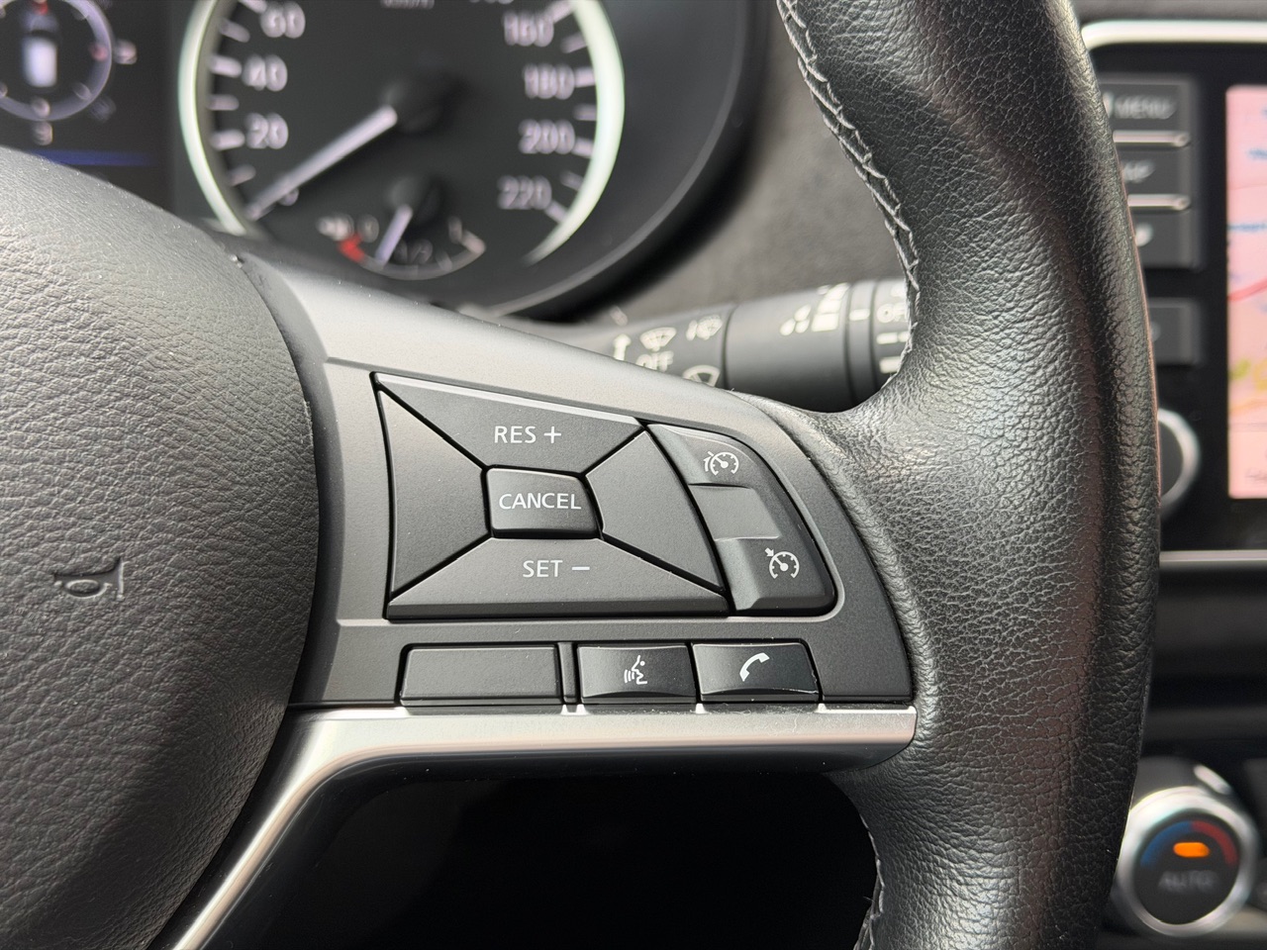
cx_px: 634
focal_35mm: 48
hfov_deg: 39.7
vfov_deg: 30.3
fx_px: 1757
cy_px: 475
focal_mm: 6.76
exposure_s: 1/67
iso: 100
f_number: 1.78
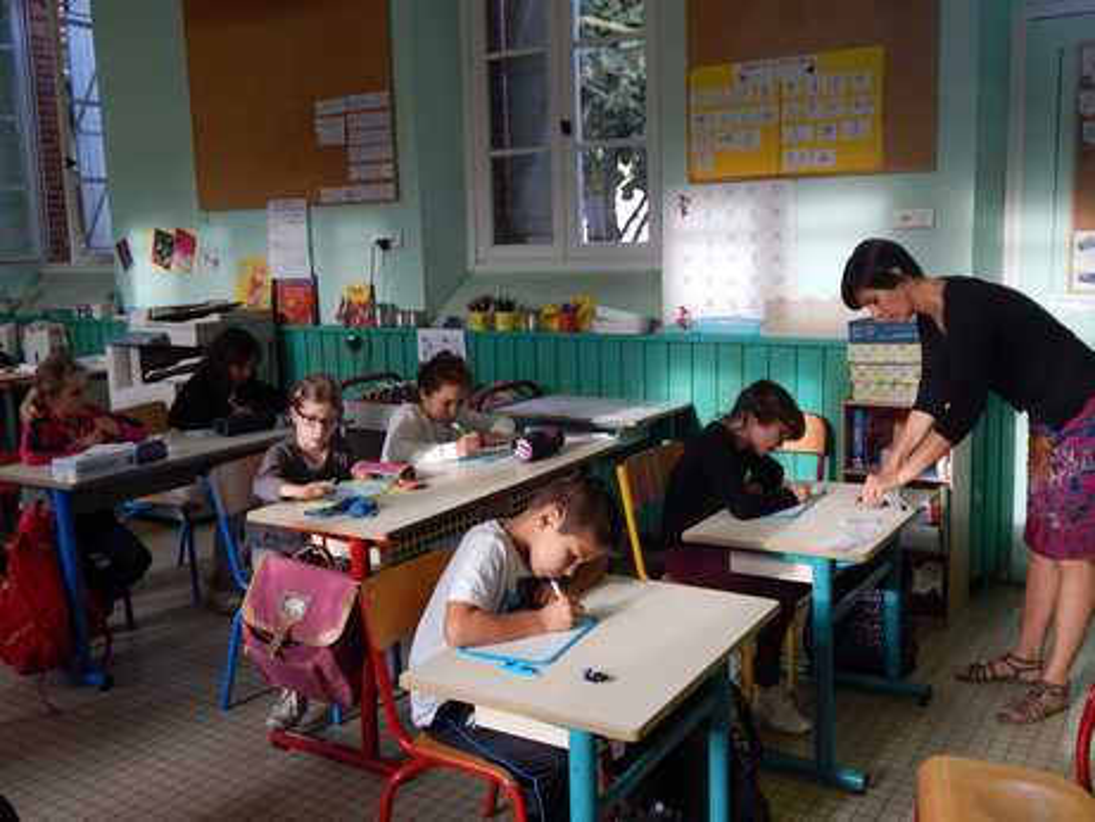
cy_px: 411
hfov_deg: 52.6
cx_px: 548
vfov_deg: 40.7
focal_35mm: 35
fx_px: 1107
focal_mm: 6.1
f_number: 3.3
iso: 125
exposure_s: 1/30
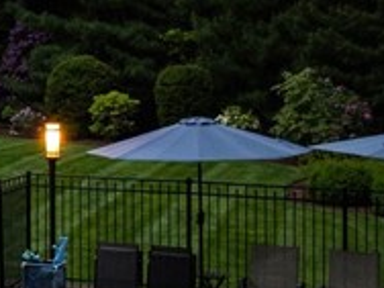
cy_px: 342
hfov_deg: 12.8
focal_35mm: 131
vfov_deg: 11.1
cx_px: -422
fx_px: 1453
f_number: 2.8
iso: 200
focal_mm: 12.29
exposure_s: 1/15
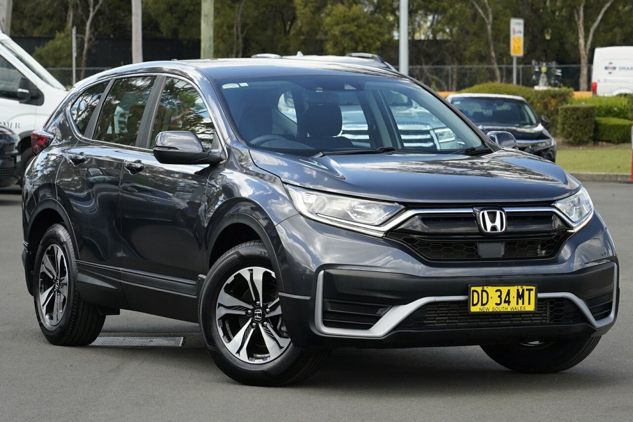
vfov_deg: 13.0
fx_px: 1846
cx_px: 316
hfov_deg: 19.5
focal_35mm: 105
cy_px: 211
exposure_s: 1/400
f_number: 7.1
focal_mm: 105
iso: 1000
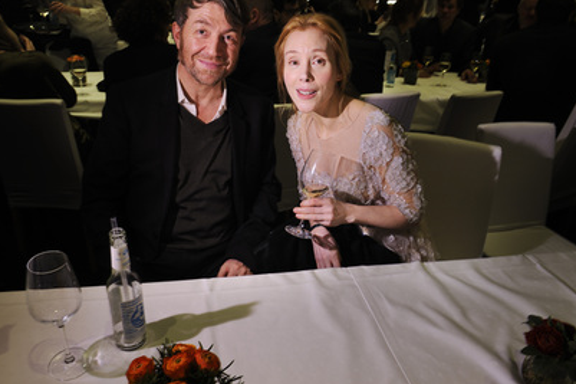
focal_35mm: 27
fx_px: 432
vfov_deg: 47.9
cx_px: 261
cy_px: 180
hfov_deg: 67.3
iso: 400
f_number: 4.5
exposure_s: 1/25
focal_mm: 24
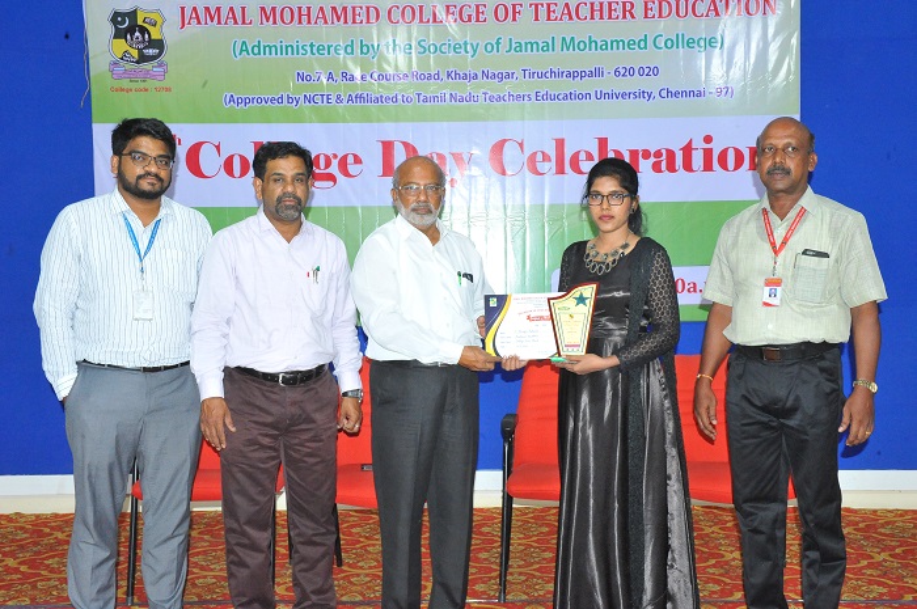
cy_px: 304
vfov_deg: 29.8
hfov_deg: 43.6
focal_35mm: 45
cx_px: 458
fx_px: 1145
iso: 6400
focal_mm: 45
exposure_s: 1/160
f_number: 16
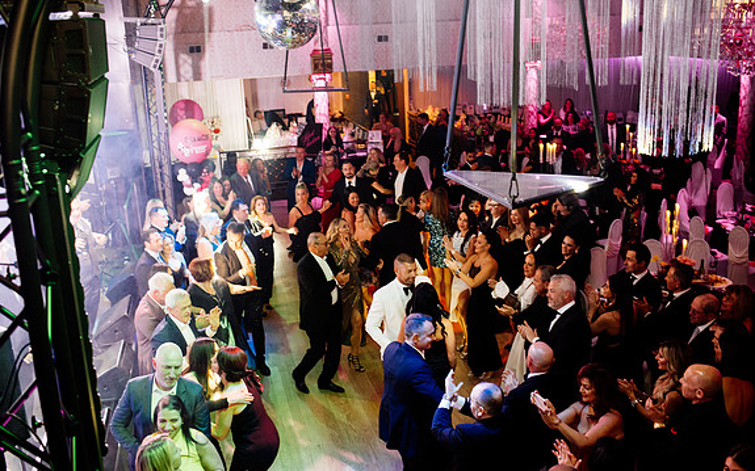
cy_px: 222
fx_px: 741
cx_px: 376
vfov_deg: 35.3
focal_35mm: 36
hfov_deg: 54.0
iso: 2500
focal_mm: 35
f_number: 2.8
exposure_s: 1/200
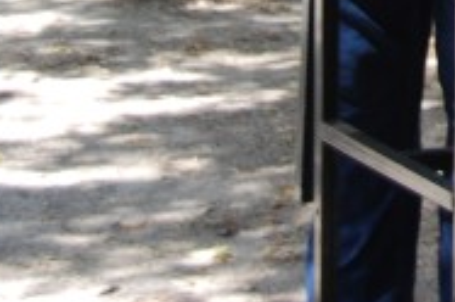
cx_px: 703
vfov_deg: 4.9
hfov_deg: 7.4
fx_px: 3457
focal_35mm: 274
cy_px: -409
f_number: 5.6
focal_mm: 38
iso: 125
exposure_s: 1/125
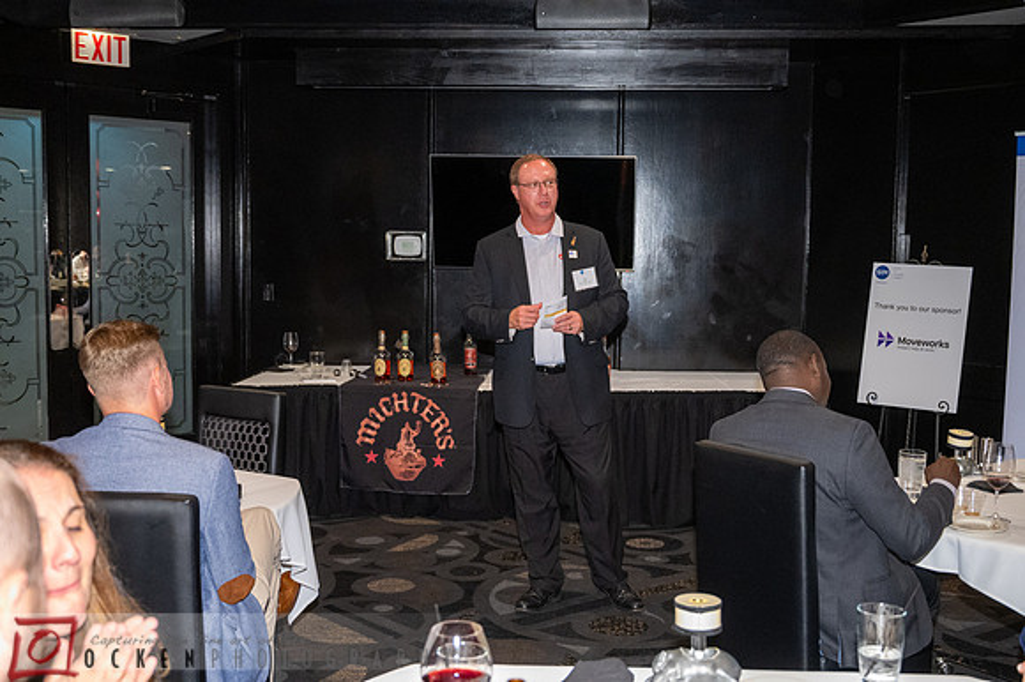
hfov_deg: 49.6
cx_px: 512
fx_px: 1110
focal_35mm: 39
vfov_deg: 34.2
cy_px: 341
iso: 5000
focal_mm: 39
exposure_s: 1/60
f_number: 4
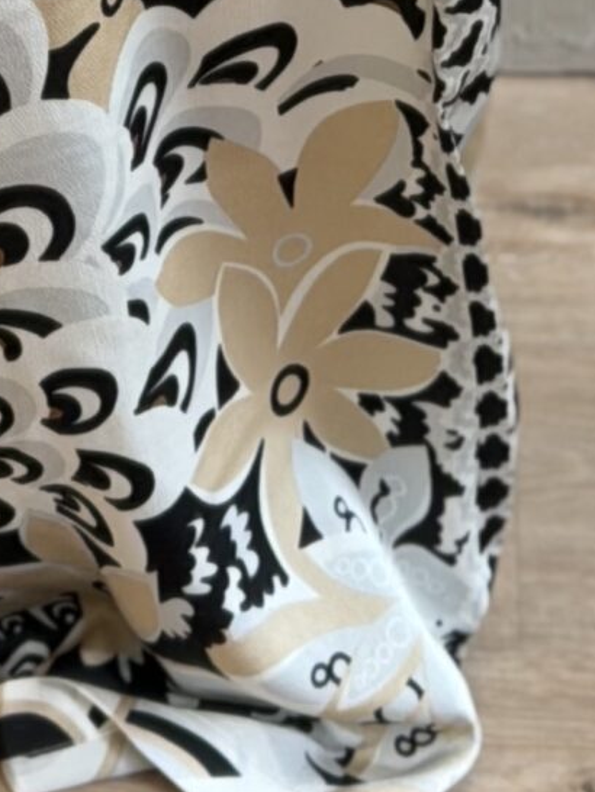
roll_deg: +1.8
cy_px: -735
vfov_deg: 8.4
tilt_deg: -29.1
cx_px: -22
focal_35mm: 225
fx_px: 5153
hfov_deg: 6.6
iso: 100
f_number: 1.78
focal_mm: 6.76
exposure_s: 1/96
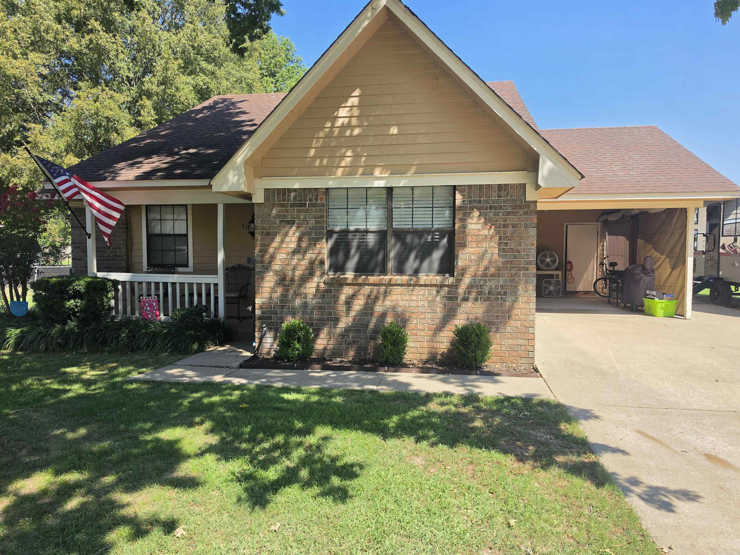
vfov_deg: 58.9
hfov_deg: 73.9
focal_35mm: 23
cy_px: 278
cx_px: 370
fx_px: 492
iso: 64
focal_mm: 6.5
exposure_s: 1/3220
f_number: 1.4
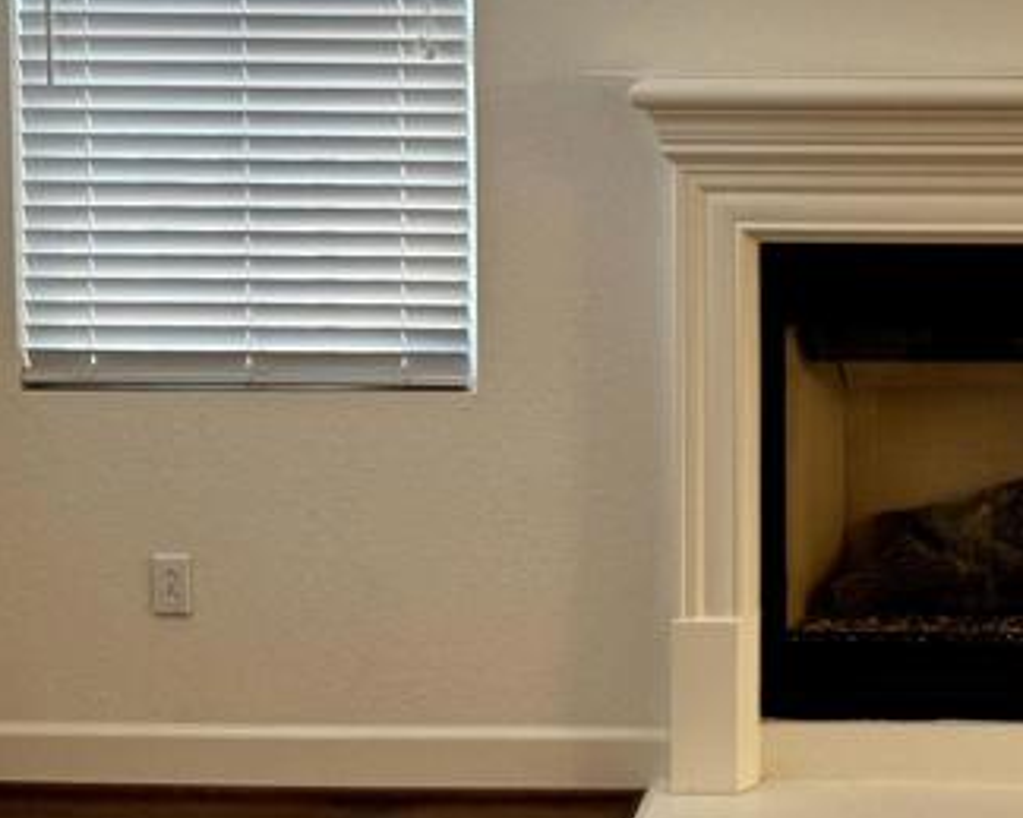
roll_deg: -0.3
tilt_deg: -5.1
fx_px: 2240
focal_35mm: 74
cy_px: 136
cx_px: 957
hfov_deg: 24.8
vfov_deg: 20.4
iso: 160
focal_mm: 6.76
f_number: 1.78
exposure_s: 1/60
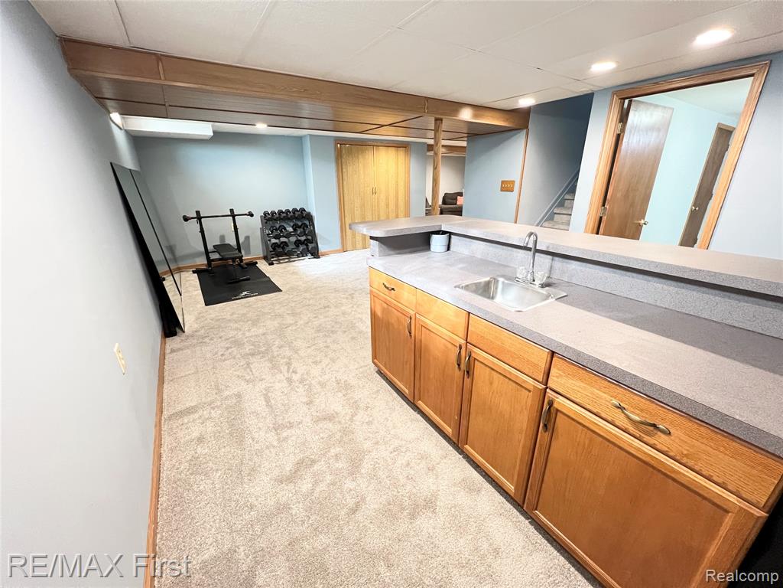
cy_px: 294
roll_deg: -0.4
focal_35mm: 13
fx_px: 294
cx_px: 392
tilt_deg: -20.6
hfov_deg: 106.2
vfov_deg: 89.9
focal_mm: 1.57
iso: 800
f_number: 1.8
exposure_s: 1/60
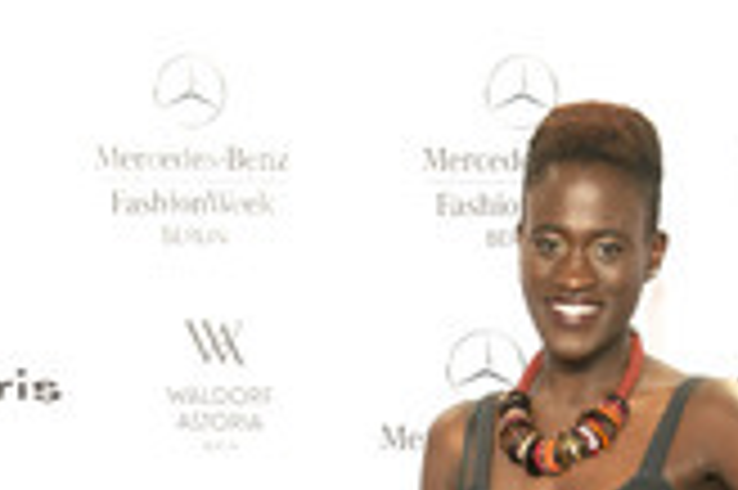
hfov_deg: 24.2
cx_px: 569
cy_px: 890
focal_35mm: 83
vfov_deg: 14.4
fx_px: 1700
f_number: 6.3
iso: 1600
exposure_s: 1/250
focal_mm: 34
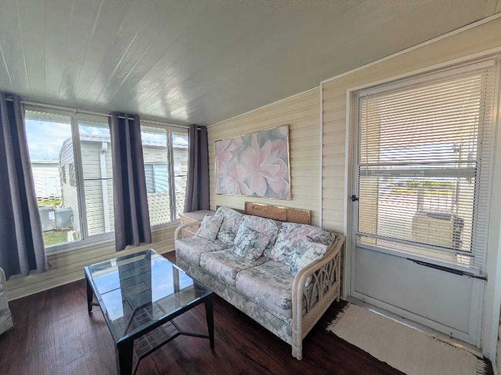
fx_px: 203
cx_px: 250
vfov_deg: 85.6
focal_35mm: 14
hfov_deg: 102.1
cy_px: 188
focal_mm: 1.83
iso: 50
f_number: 2.2
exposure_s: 1/770
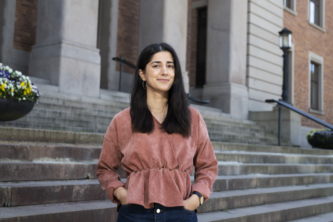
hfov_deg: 39.6
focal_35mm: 50
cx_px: 166
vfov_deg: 27.0
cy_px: 111
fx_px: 462
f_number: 4.5
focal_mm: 50
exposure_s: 1/200
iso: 200
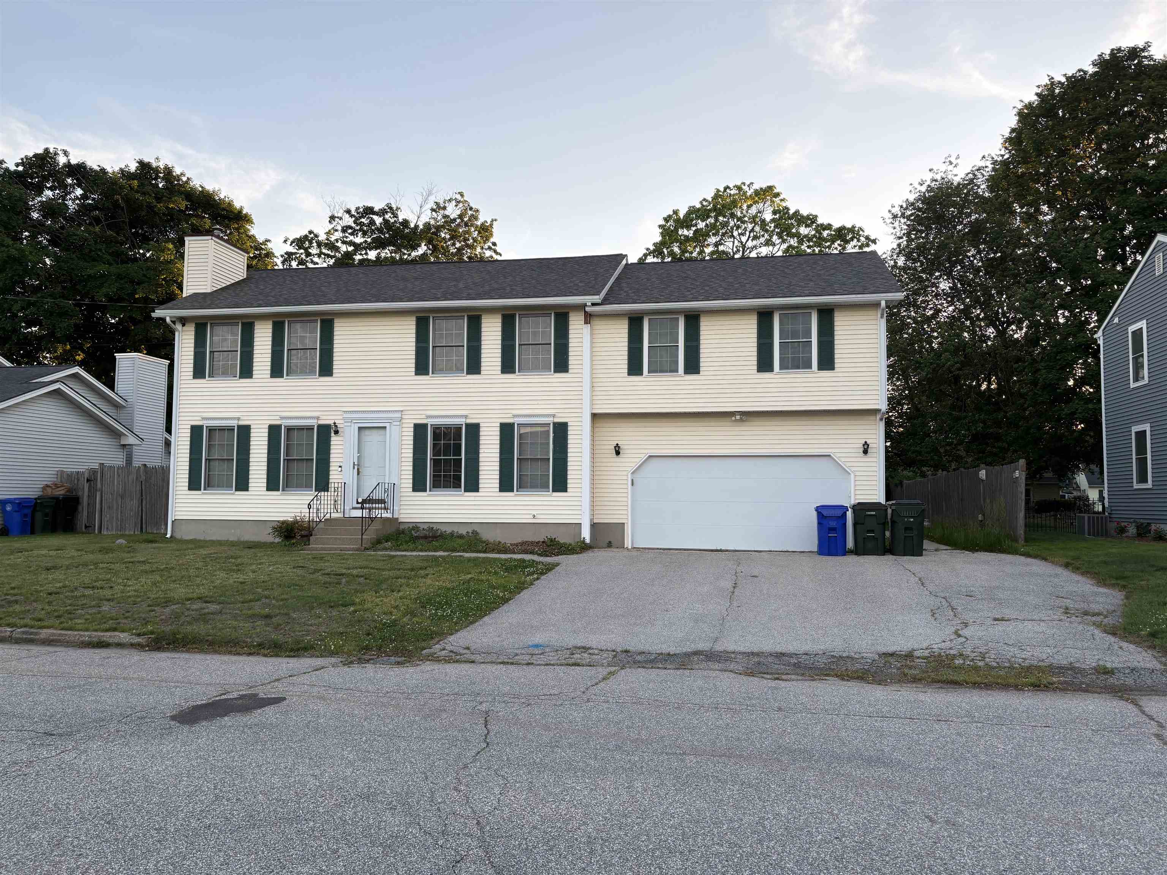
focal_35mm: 26
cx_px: 584
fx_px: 877
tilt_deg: +3.8
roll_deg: -0.8
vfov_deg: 53.1
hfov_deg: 67.3
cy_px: 438
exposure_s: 1/388
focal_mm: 5.96
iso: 50
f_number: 1.6
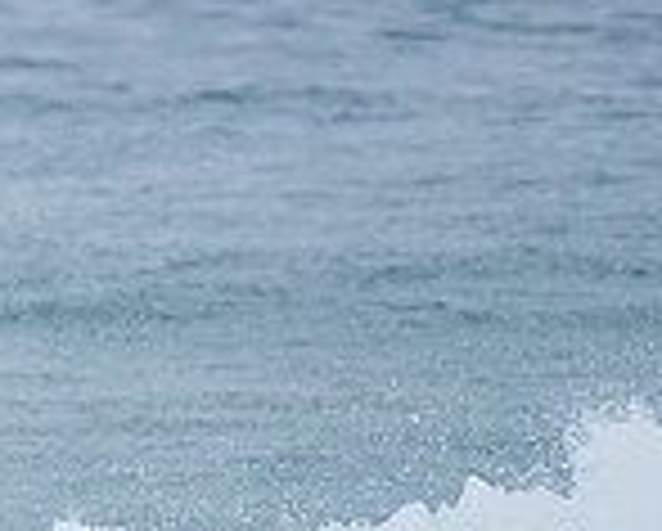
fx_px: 36216
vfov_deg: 0.8
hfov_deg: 1.0
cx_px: -374
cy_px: 682
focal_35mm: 1846
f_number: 5.6
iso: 400
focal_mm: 500
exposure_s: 1/2000
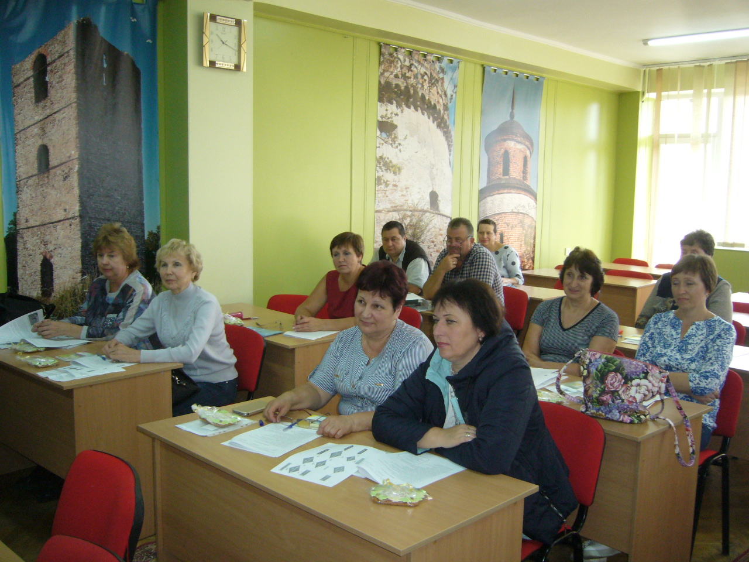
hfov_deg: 52.6
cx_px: 374
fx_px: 757
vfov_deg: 40.7
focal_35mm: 35
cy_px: 281
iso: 200
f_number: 2.8
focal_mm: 5.8
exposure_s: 1/30
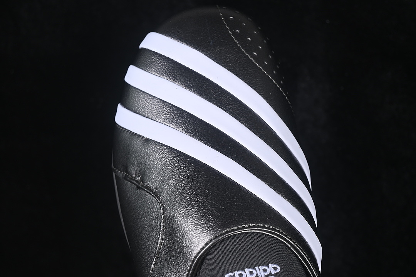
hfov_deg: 27.0
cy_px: 138
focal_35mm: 75
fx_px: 867
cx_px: 208
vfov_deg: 18.2
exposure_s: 1/60
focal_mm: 50
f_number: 7.1
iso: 160
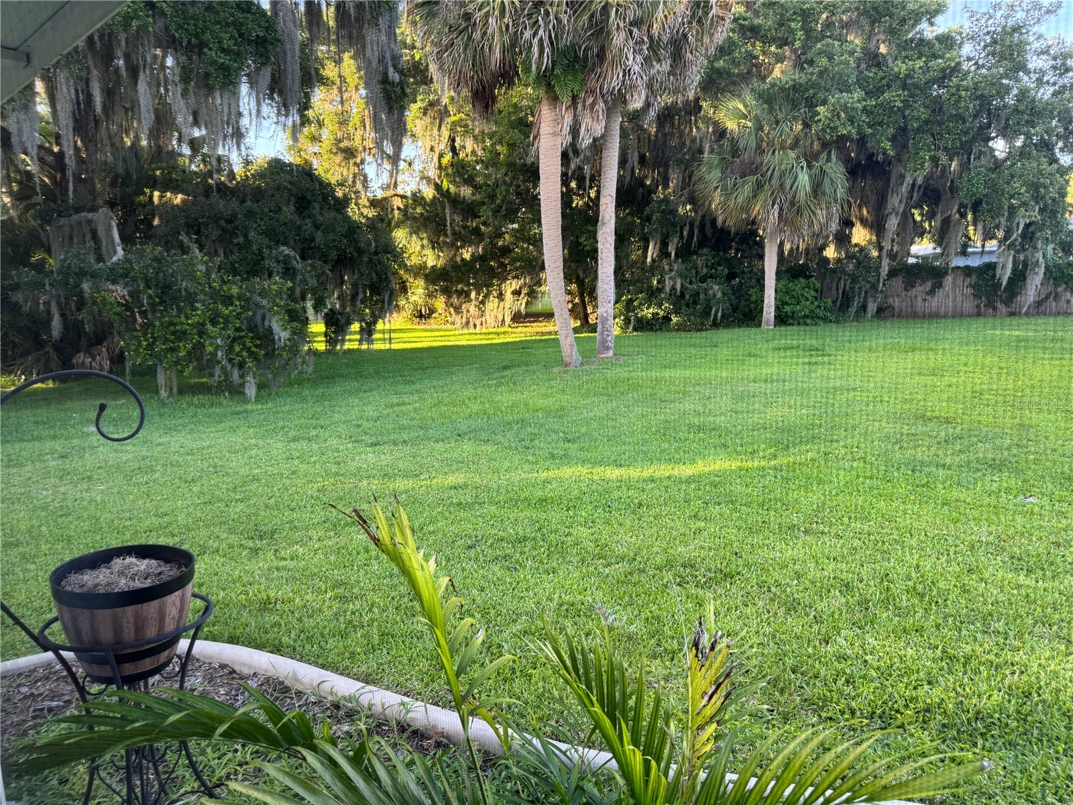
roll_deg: +1.6
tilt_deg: -9.6
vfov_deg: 56.8
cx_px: 536
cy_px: 402
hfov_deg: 71.6
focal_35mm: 24
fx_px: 744
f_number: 1.78
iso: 80
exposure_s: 1/121
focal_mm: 6.76
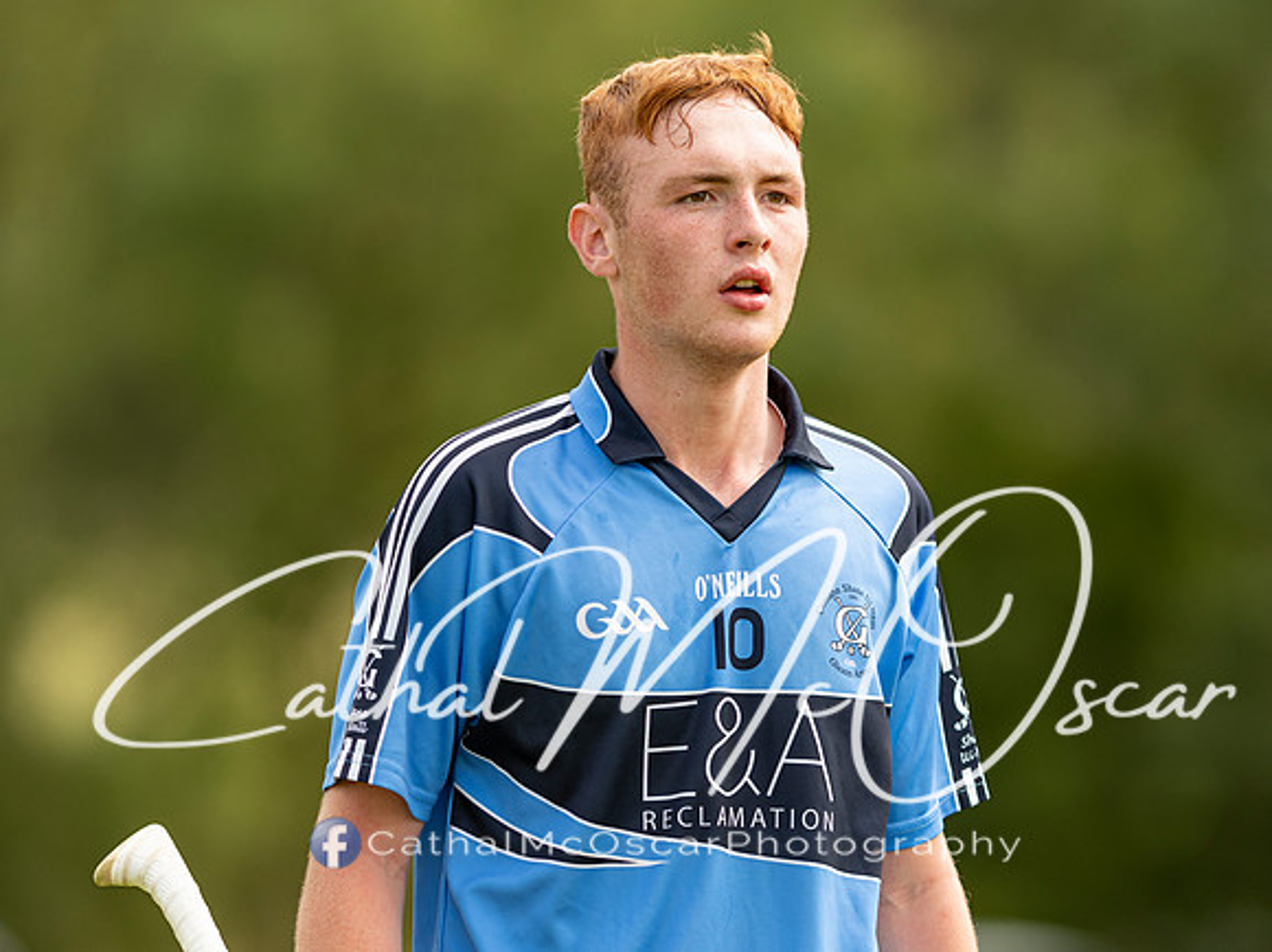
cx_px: 694
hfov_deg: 3.9
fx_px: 18889
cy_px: 479
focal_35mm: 514
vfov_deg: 2.9
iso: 180
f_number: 2.8
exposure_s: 1/1600
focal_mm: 300
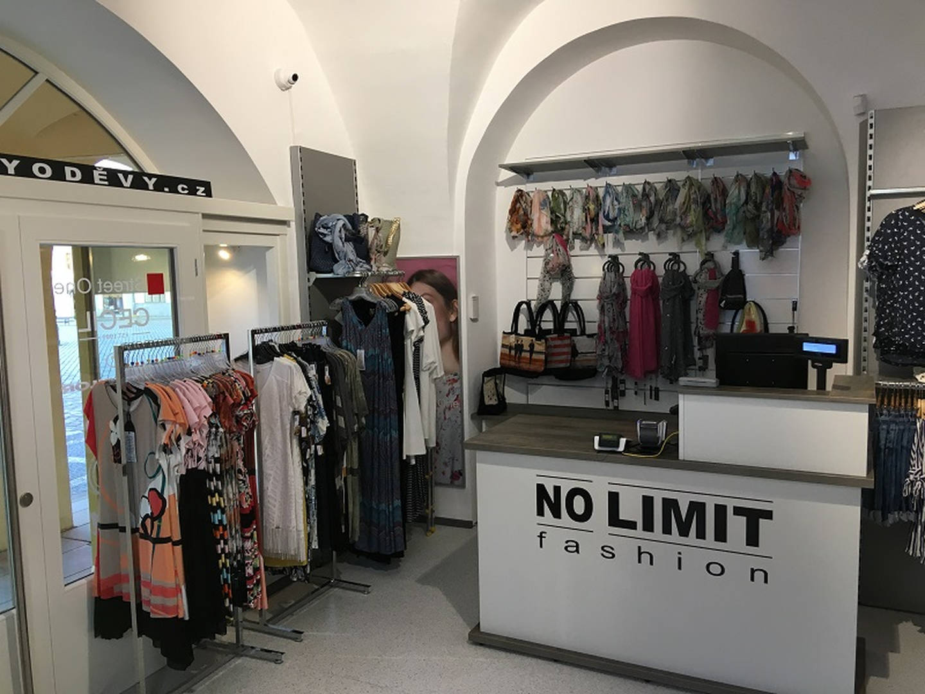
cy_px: 347
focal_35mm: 29
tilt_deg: -5.6
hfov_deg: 61.7
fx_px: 775
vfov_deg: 48.2
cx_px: 462
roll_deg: +1.7
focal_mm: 4.15
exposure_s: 1/33
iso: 40
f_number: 2.2
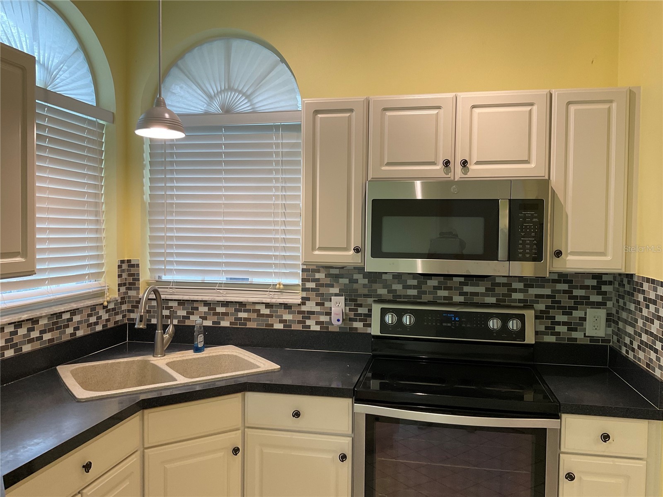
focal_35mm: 29
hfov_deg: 61.7
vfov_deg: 48.2
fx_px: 555
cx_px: 332
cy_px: 248
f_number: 1.8
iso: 50
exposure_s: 1/60
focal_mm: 3
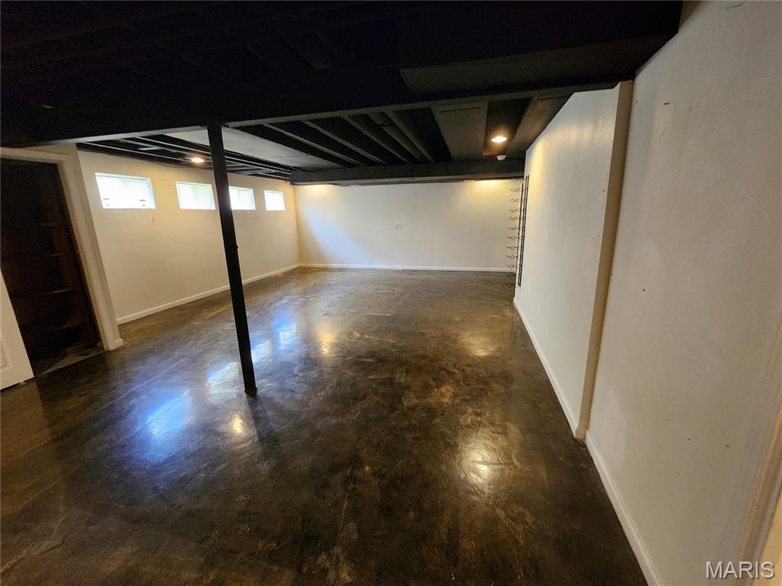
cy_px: 293
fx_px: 294
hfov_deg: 106.2
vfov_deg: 89.9
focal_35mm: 13
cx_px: 391
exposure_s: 1/30
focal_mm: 2.2
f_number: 2.2
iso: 500
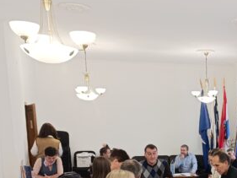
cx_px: 238
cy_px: 184
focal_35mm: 57
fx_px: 390
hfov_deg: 31.2
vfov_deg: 24.4
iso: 640
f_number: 1.6
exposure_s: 1/100
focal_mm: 6.14
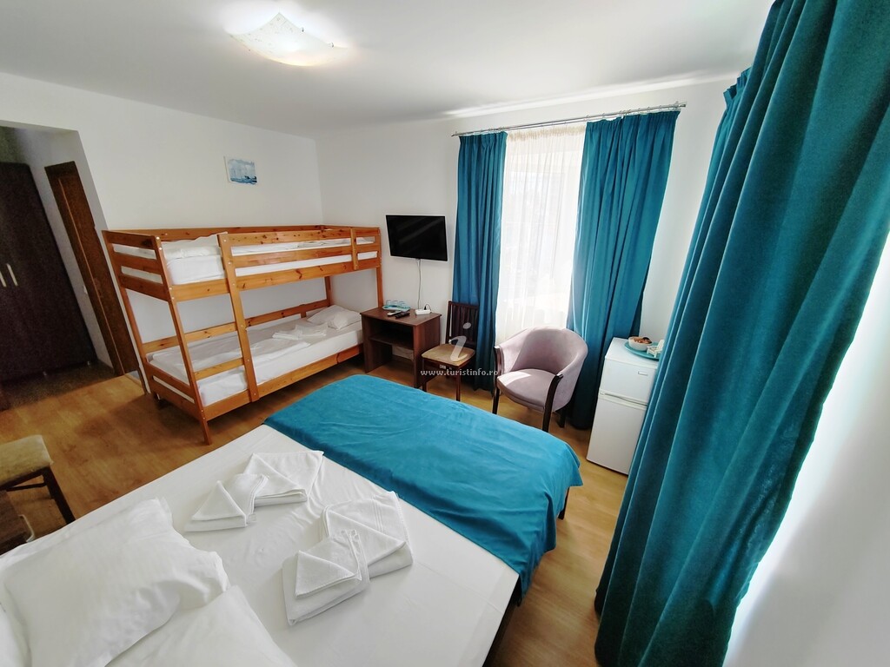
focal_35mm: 13
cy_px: 334
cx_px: 445
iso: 160
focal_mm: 2.17
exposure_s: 1/100
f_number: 2.2
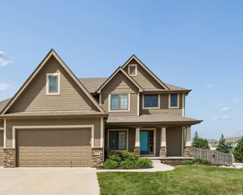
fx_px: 155
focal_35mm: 22
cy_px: 94
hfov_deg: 74.9
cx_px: 91
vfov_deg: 64.3
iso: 200
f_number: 8
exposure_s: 1/1000
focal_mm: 16.4
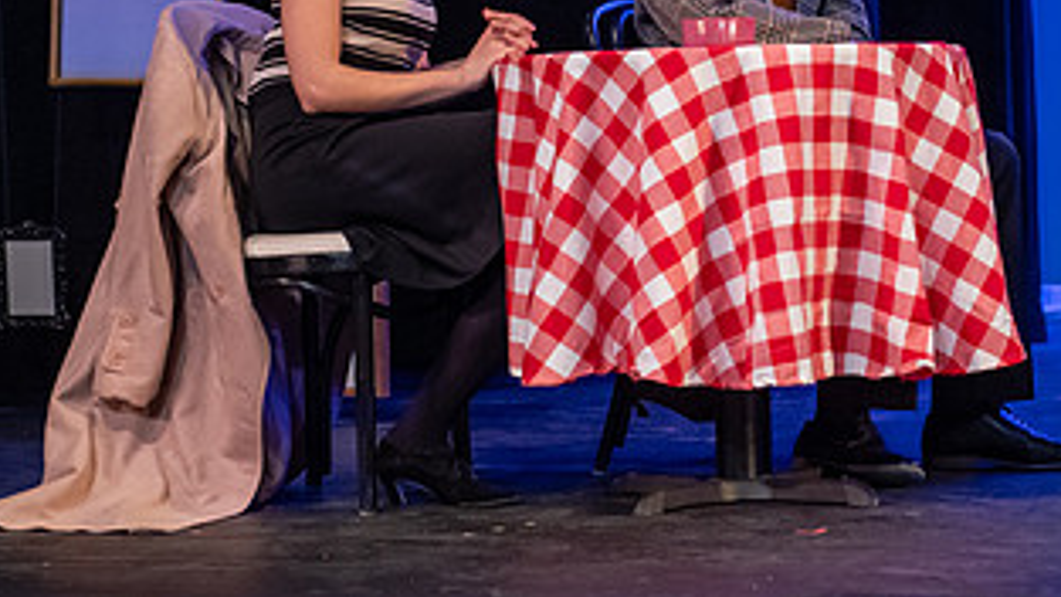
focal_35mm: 136
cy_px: -53
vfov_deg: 8.8
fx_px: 3826
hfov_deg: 15.7
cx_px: 756
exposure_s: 1/200
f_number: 3.2
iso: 3200
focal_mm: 70
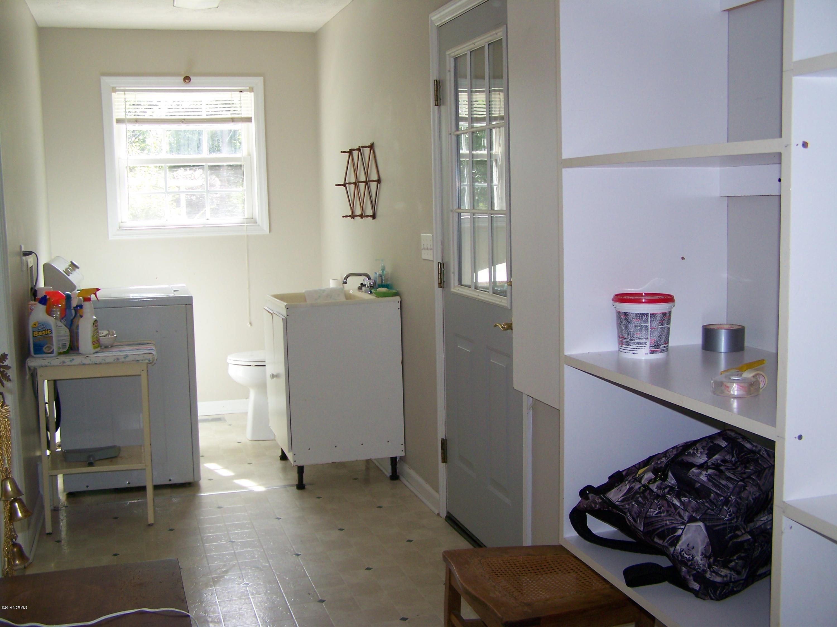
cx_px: 418
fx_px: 919
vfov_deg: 37.7
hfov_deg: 49.0
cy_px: 314
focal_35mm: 38
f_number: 2.8
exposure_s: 1/60
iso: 80
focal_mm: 6.3
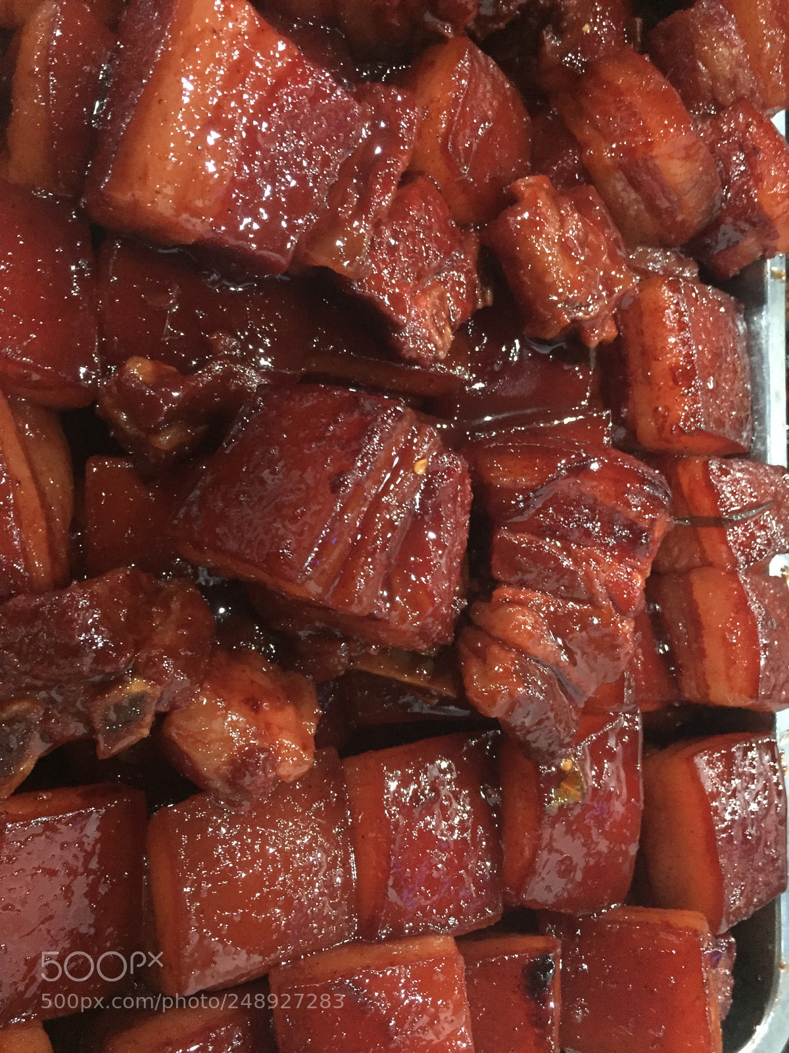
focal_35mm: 29
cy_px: 526
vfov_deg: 61.7
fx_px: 881
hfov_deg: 48.2
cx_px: 394
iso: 640
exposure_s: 1/17
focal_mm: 4.15
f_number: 2.2
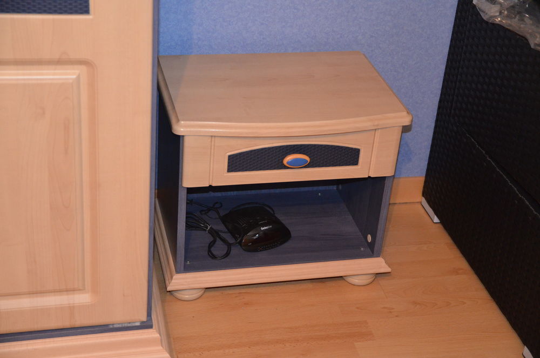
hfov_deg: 33.5
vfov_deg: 22.5
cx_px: 270
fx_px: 898
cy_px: 179
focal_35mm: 60
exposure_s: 1/60
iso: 3200
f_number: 3.5
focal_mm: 40
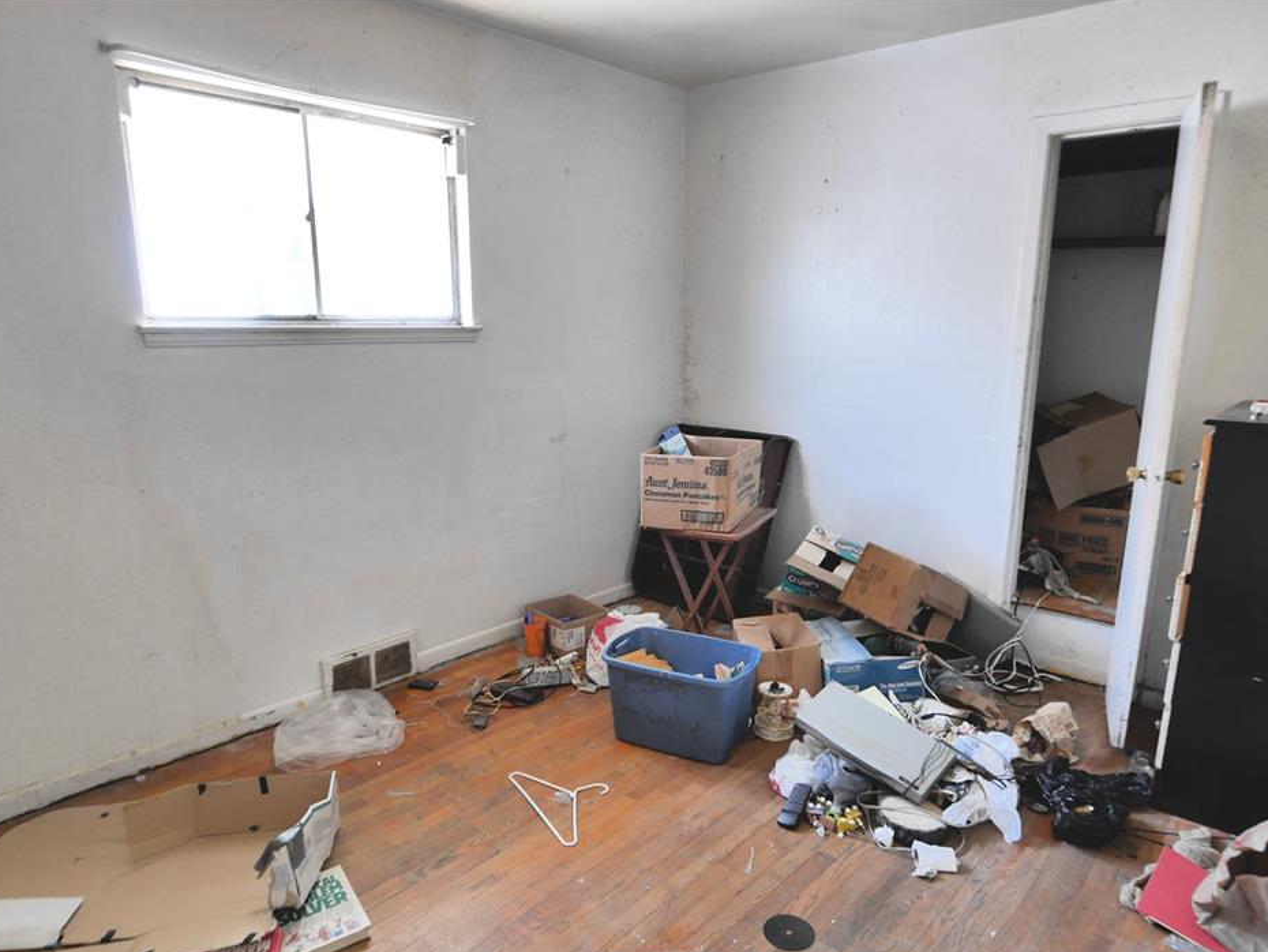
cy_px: 520
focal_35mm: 22
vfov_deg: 61.0
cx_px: 656
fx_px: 806
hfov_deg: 76.3
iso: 800
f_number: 4.3
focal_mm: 10
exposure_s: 1/6
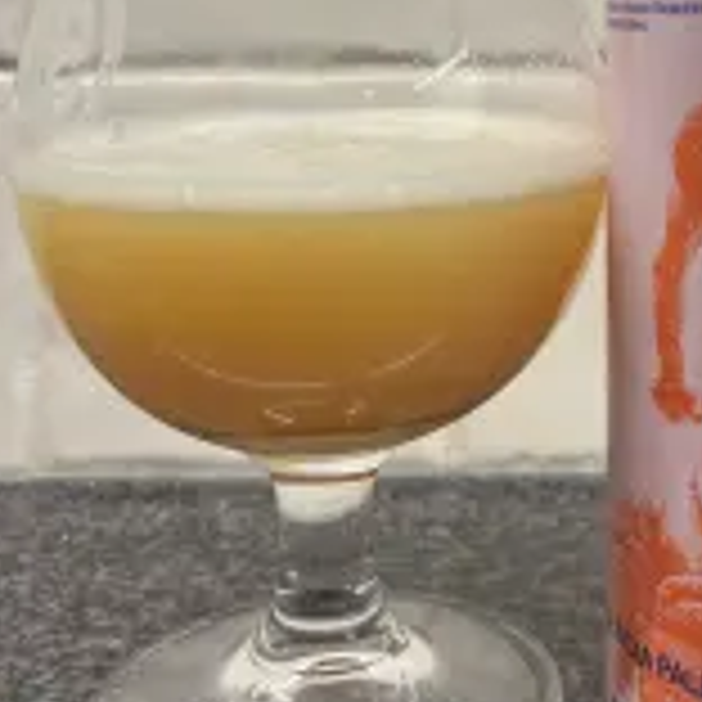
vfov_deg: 28.2
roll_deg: +0.2
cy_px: 104
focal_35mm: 59
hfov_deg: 28.3
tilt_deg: -6.7
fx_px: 1354
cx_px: 585
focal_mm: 5.1
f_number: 1.6
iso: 80
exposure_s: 1/50
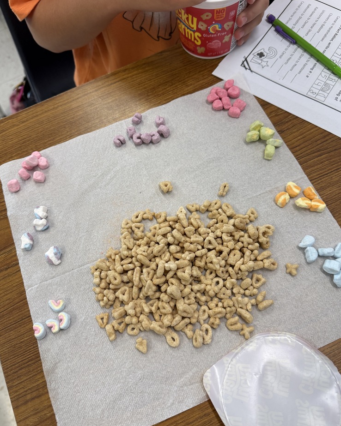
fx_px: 328
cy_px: 211
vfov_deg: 66.0
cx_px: 170
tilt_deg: -65.7
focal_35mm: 26
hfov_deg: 54.9
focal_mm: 6.76
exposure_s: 1/120
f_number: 1.78
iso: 125
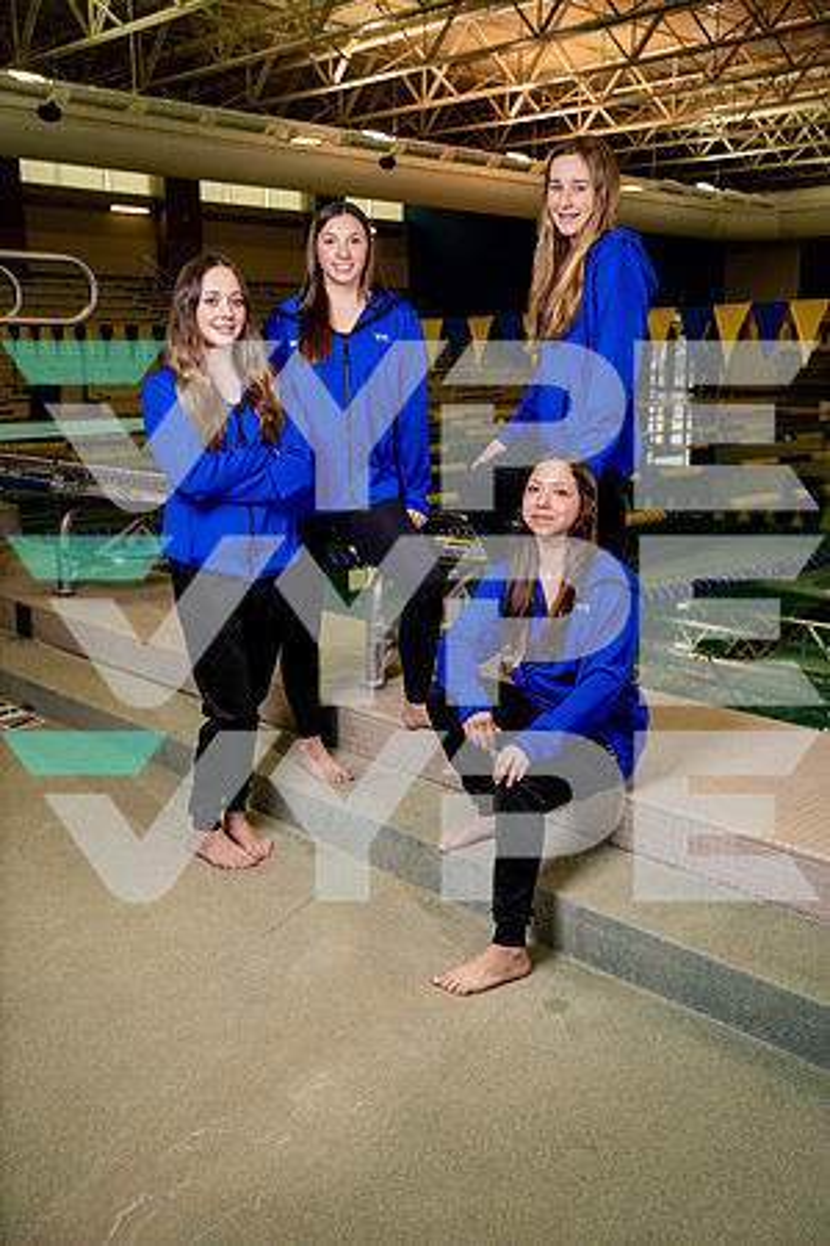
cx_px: 415
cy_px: 623
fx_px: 1210
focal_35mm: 35
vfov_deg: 54.4
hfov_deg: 37.9
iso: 400
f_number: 4
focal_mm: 35
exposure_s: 1/200
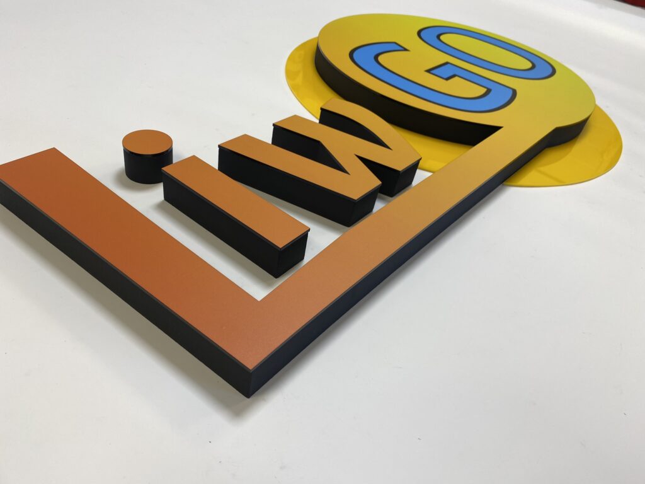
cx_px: 322
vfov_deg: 53.1
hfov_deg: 67.3
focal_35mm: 26
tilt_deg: -39.2
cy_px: 242
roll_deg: -12.5
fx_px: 484
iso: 50
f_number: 1.8
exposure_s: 1/100
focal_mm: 4.25
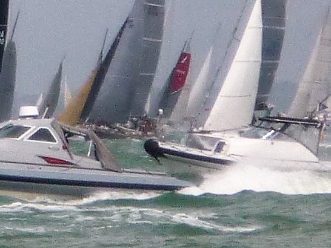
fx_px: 7605
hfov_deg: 2.5
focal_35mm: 795
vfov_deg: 1.9
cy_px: -35
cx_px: -272
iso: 100
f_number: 5.8
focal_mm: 20.8
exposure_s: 1/800
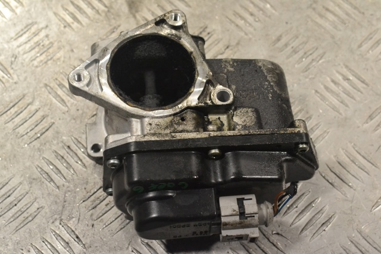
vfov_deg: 20.6
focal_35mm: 66
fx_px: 698
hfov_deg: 30.5
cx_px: 190
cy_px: 127
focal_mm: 44
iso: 3200
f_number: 9
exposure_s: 1/320
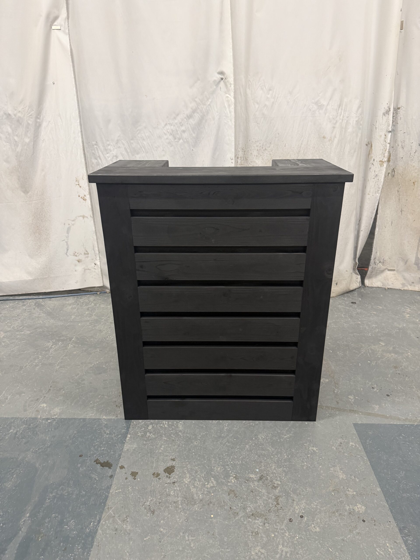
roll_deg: +1.7
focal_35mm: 24
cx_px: 210
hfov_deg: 56.8
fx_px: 388
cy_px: 280
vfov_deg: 71.6
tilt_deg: -23.3
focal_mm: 6.76
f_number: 1.78
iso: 250
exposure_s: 1/50
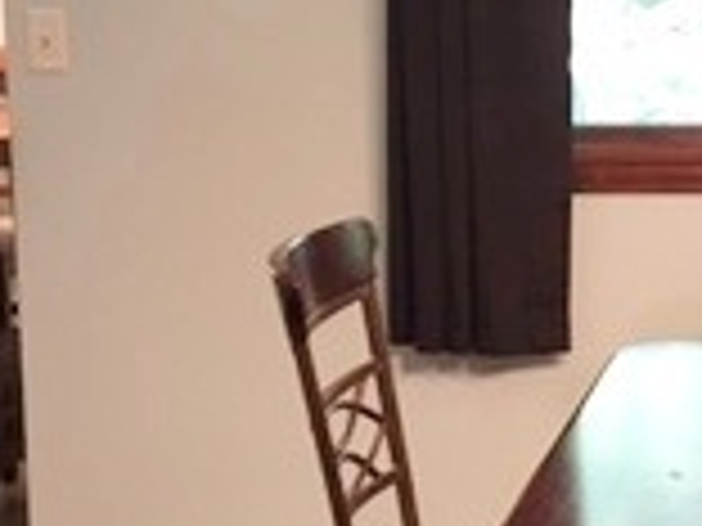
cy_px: 288
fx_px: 2413
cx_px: 855
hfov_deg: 15.9
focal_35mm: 119
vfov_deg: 12.4
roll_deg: +0.0
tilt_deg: -9.3
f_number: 2.2
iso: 40
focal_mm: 4.15
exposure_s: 1/15
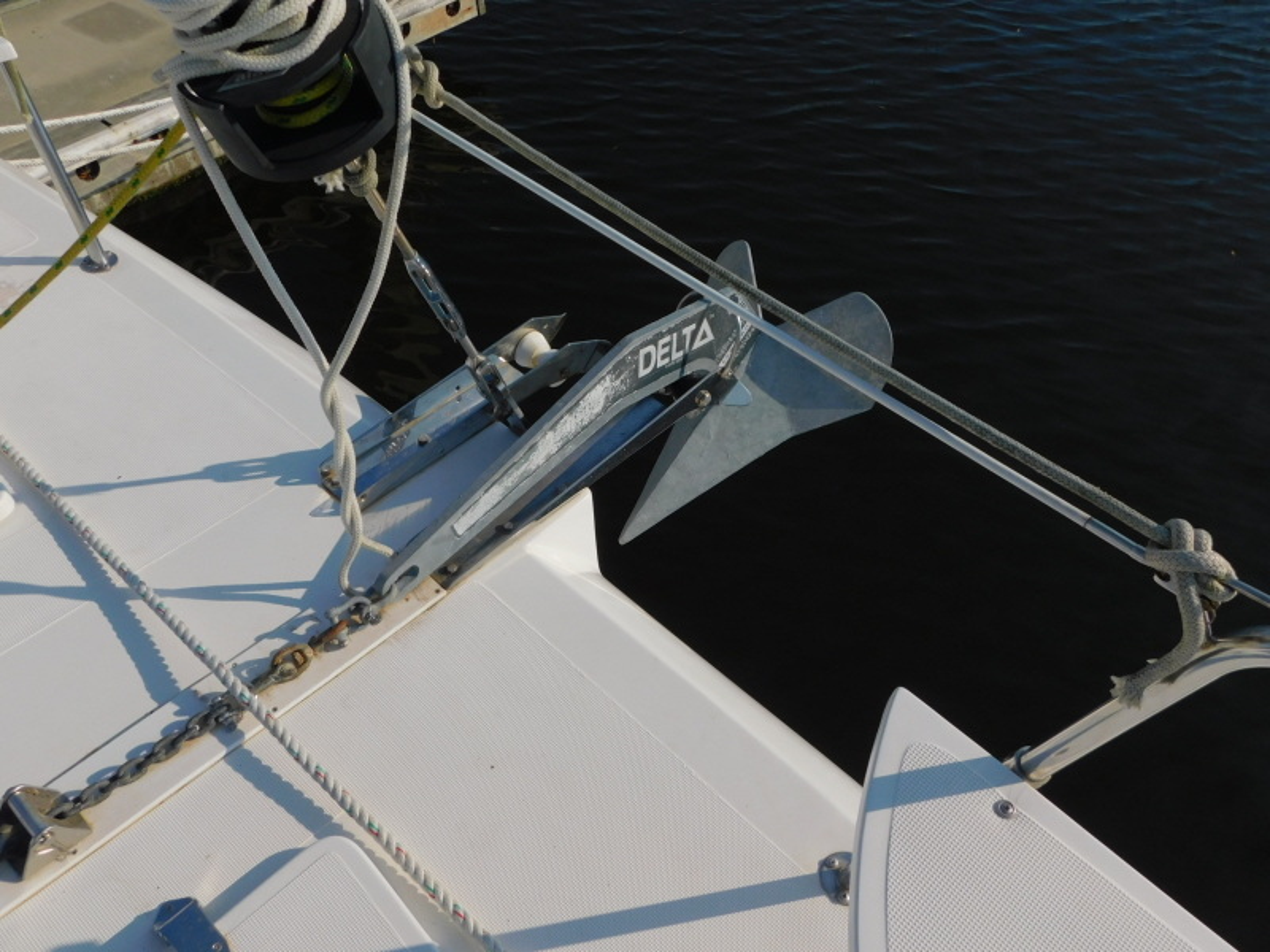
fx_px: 1101
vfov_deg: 46.8
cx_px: 635
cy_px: 476
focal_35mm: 30
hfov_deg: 60.0
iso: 125
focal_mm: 5.3
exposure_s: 1/800
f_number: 6.4
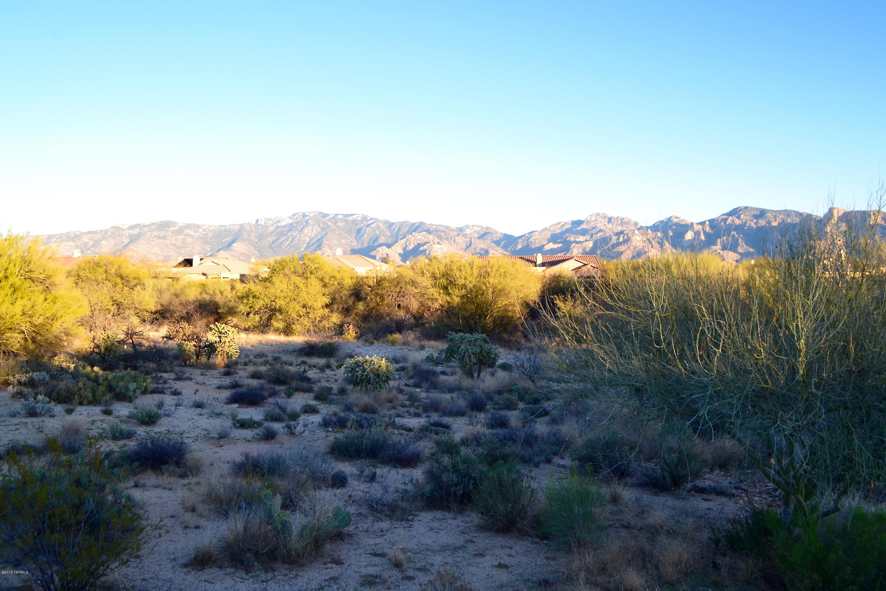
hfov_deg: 67.4
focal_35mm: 27
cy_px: 296
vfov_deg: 47.9
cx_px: 443
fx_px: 664
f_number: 9
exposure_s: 1/125
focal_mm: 18
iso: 400
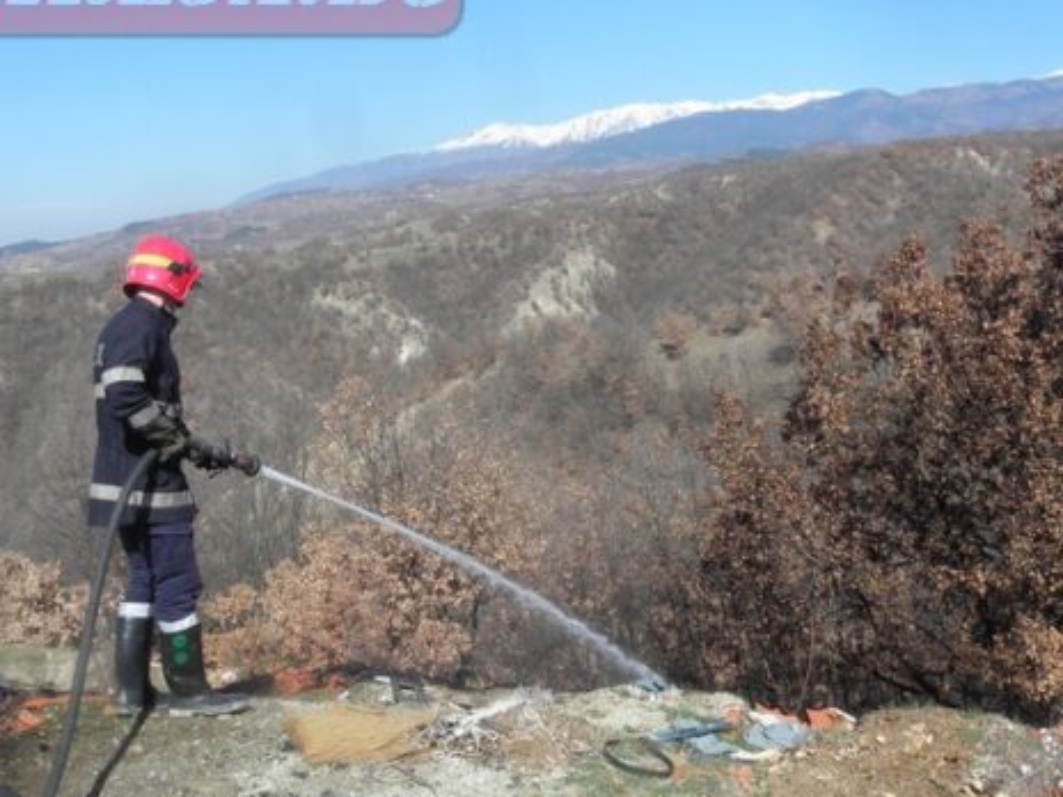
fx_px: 1198
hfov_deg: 47.9
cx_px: 522
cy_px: 513
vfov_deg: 36.5
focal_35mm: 39
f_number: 5.6
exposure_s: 1/320
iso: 64
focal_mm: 4.6
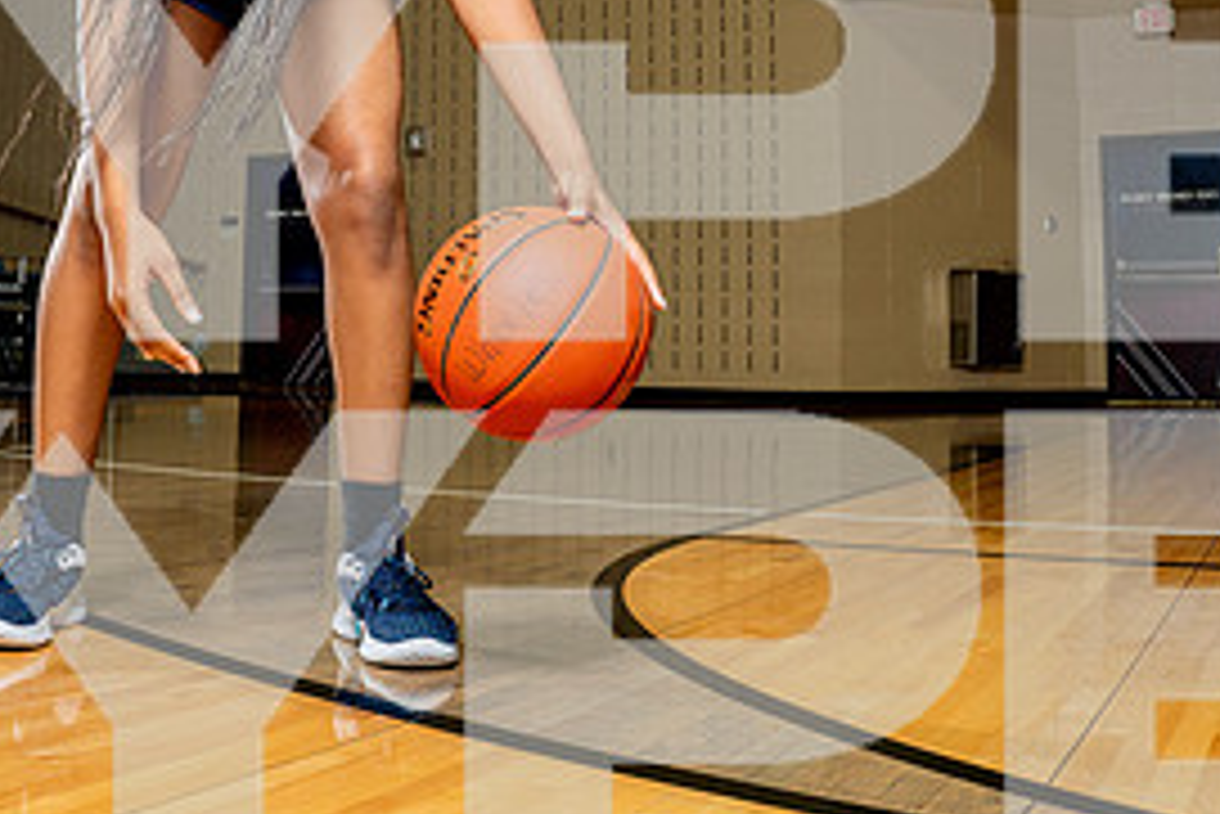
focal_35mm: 45
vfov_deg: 28.9
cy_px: 106
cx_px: 392
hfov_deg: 42.9
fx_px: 1526
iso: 400
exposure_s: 1/250
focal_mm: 21
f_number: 6.3
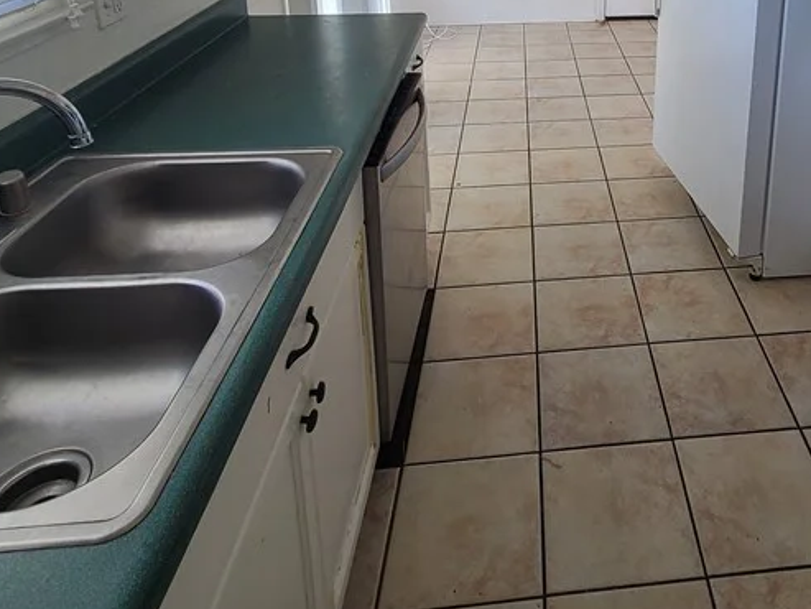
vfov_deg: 43.9
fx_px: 633
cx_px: 581
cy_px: 0
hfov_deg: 62.5
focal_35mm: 27
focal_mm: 2.2
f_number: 2.2
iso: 100
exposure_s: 1/120
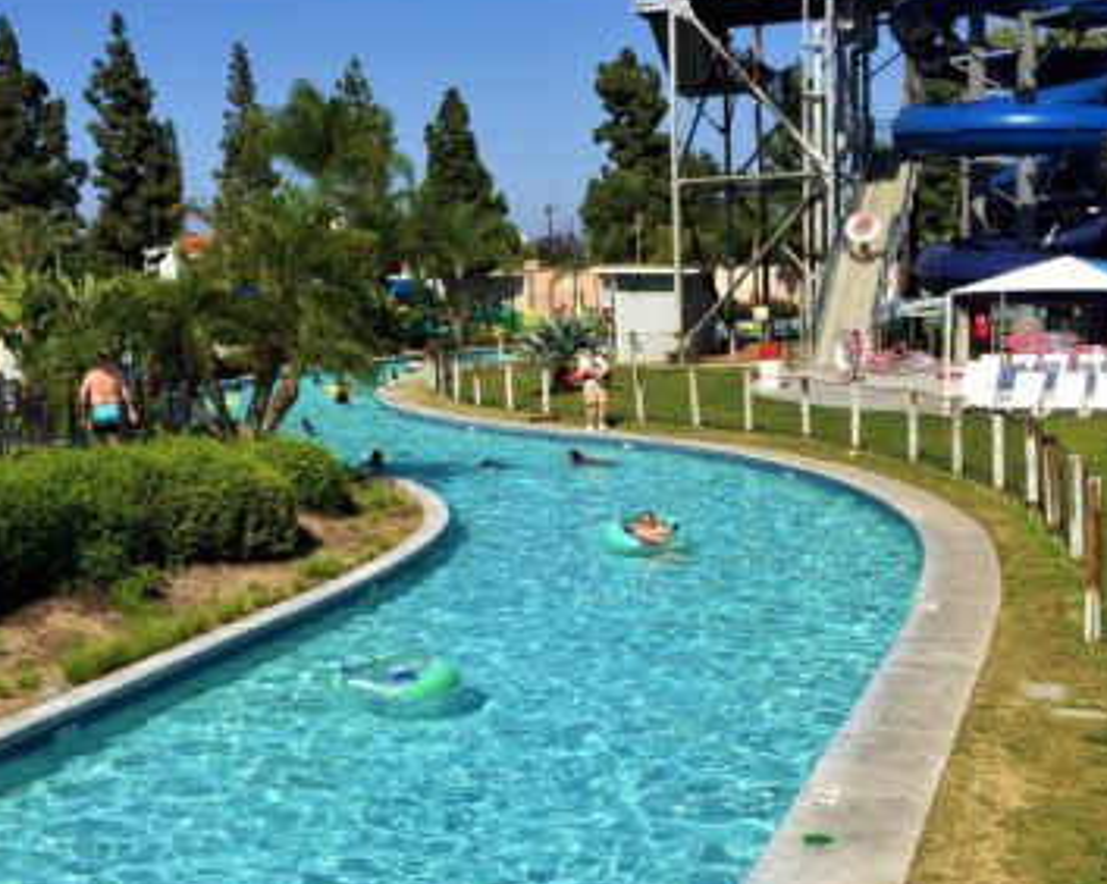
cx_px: 527
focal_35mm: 49
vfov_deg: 30.7
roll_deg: +0.0
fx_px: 1604
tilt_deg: -8.7
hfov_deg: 38.1
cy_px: 520
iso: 32
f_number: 2.2
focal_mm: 4.15
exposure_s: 1/3300
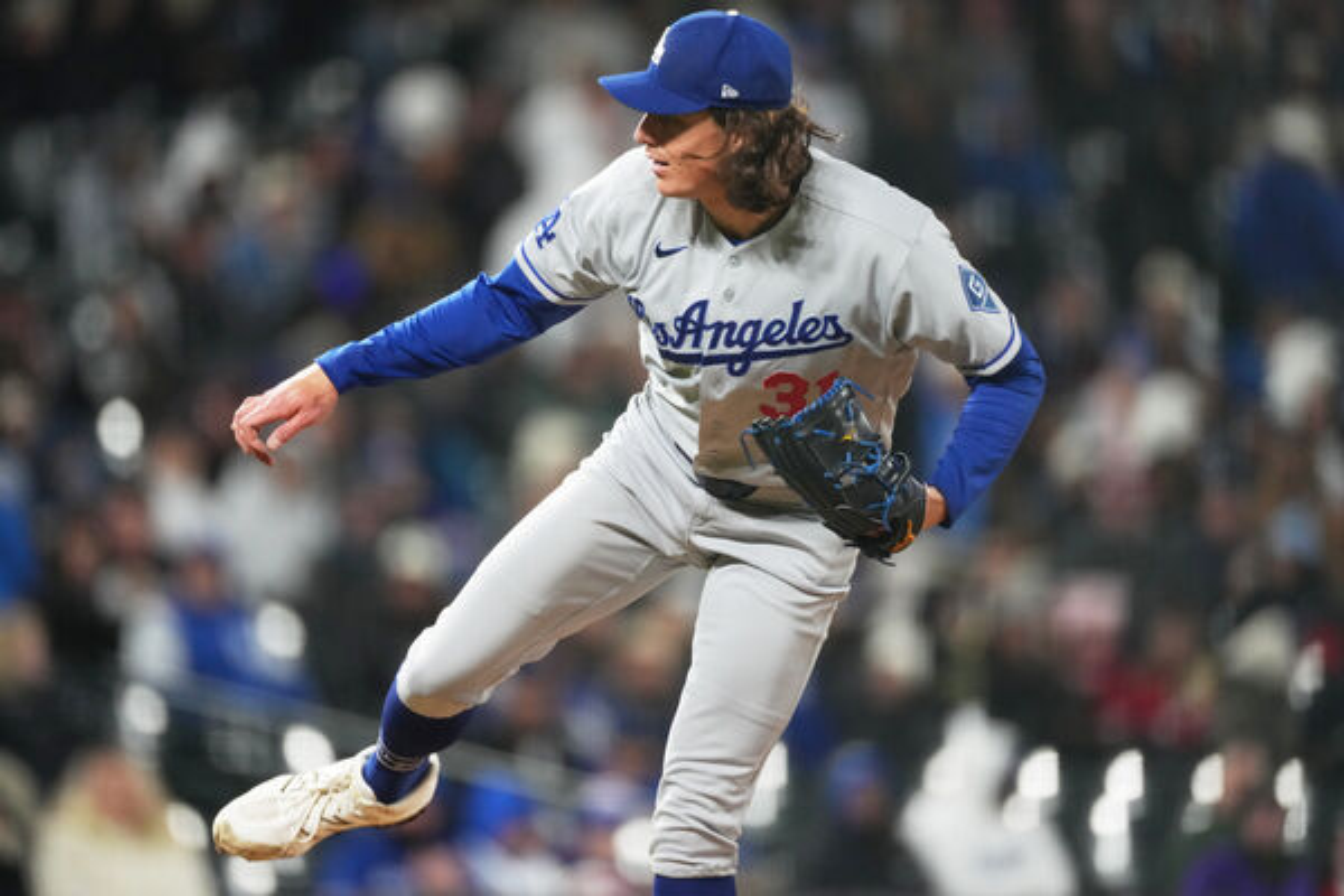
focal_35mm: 600
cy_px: 448
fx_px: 22398
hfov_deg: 3.4
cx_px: 672
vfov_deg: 2.3
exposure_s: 1/1600
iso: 6400
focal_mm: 600
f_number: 4
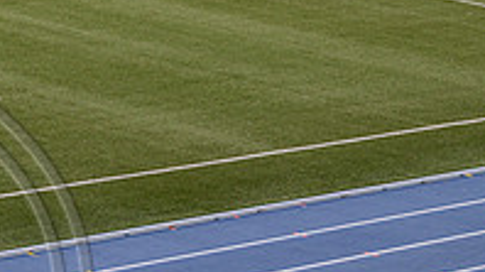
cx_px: -159
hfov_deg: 9.8
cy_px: 300
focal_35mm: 215
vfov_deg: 5.6
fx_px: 2763
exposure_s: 1/400
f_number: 4
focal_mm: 70
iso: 200
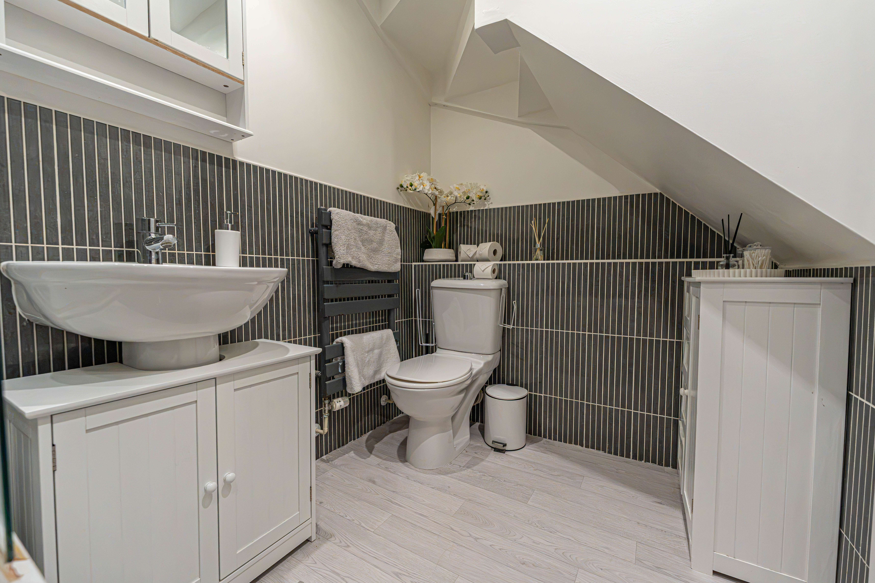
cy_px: 292
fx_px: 340
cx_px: 438
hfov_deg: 104.3
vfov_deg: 81.2
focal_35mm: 14
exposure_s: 1/100
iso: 5000
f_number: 6.3
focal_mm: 14
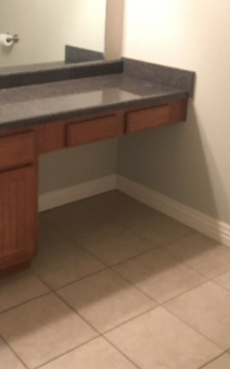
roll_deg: -0.1
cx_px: 48
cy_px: 92
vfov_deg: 39.2
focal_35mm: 50
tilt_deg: -12.7
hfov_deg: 25.4
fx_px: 501
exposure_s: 1/30
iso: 200
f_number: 2.2
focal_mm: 4.15
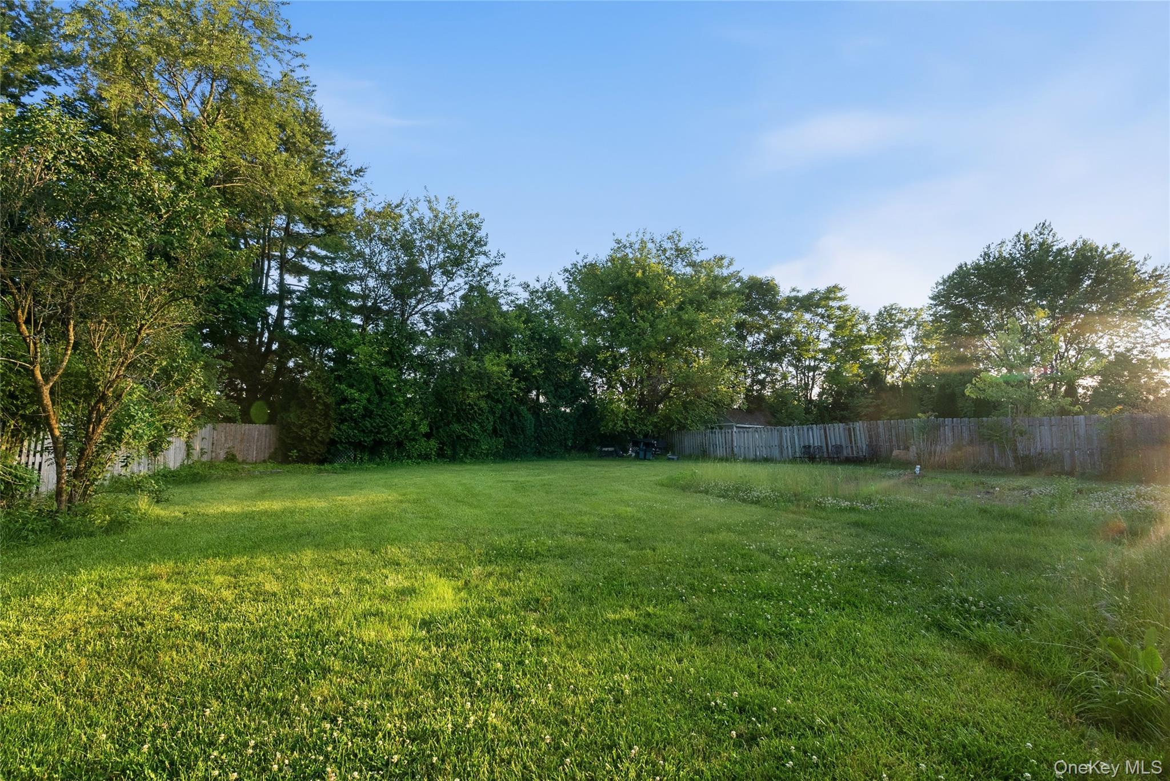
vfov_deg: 73.8
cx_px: 585
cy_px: 390
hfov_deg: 96.7
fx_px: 520
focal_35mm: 16
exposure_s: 1/125
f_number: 9
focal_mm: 16
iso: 250
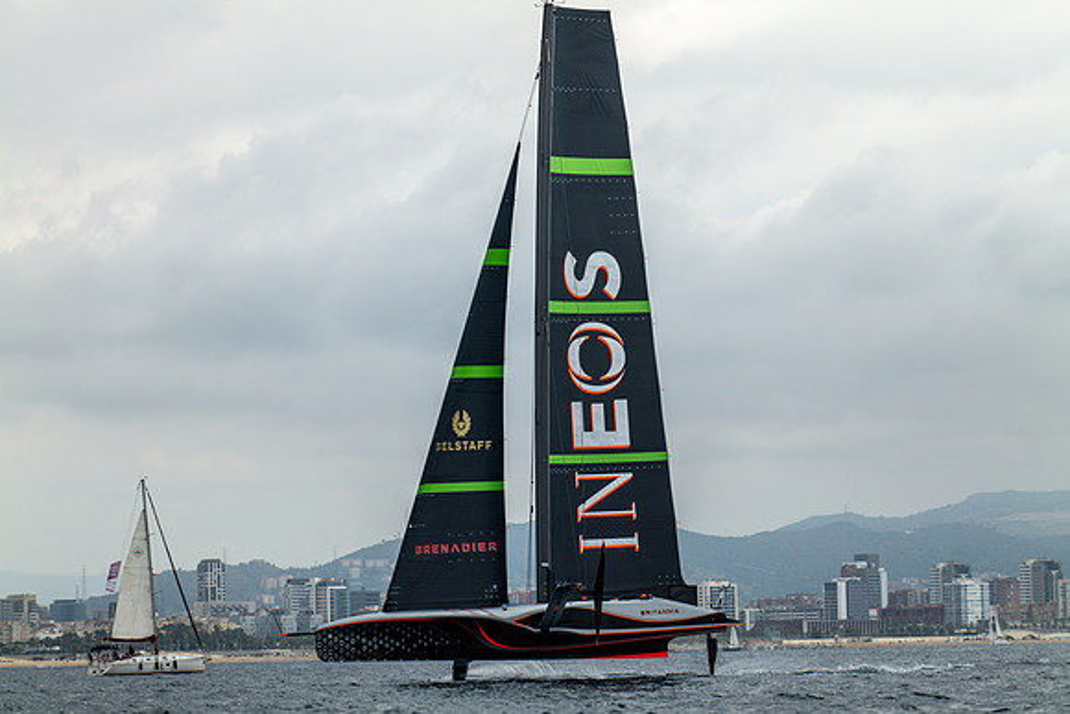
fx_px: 5500
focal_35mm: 185
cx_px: 535
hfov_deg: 11.1
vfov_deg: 7.4
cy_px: 357
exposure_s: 1/3200
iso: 200
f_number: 2.8
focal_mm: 185
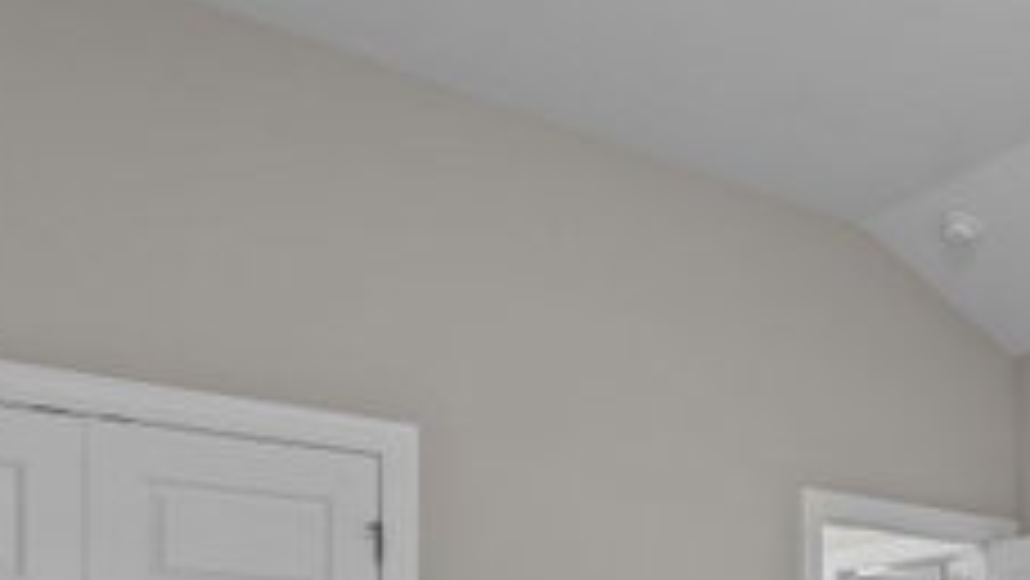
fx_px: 1257
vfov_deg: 22.2
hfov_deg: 38.4
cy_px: 827
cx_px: 1082
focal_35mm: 46
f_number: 8
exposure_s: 1/1.25
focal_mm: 14
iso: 160
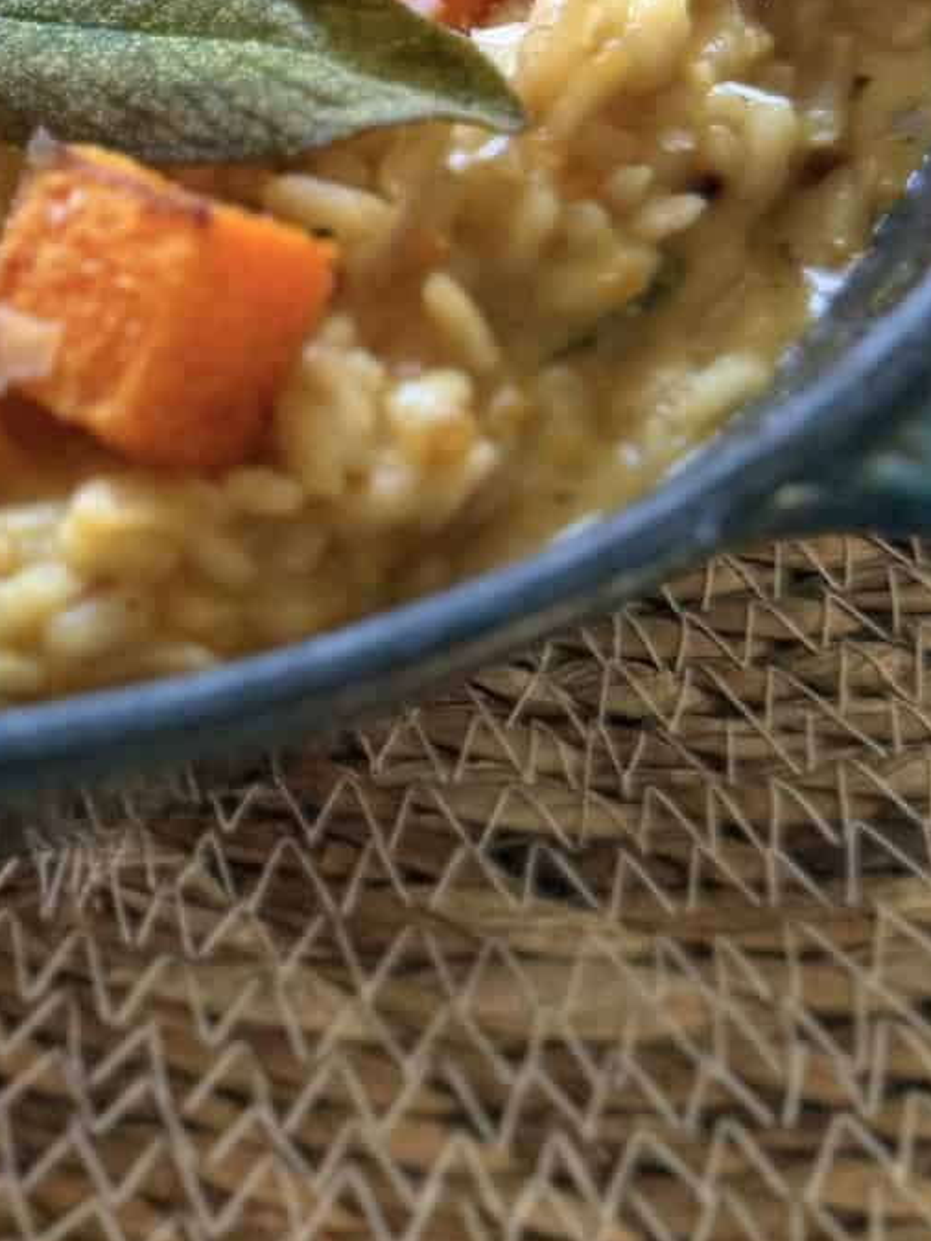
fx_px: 2617
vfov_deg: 24.4
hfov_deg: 18.9
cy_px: -214
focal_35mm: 73
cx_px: -229
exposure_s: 1/50
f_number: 1.8
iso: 320
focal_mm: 6.8
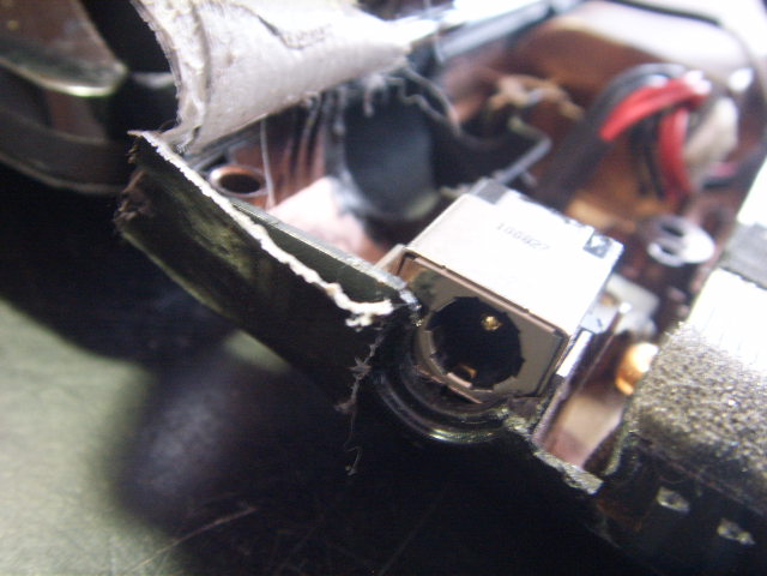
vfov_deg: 36.8
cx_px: 384
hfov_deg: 47.9
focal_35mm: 39
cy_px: 288
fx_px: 864
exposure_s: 1/3
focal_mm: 6.6
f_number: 3.5
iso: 152
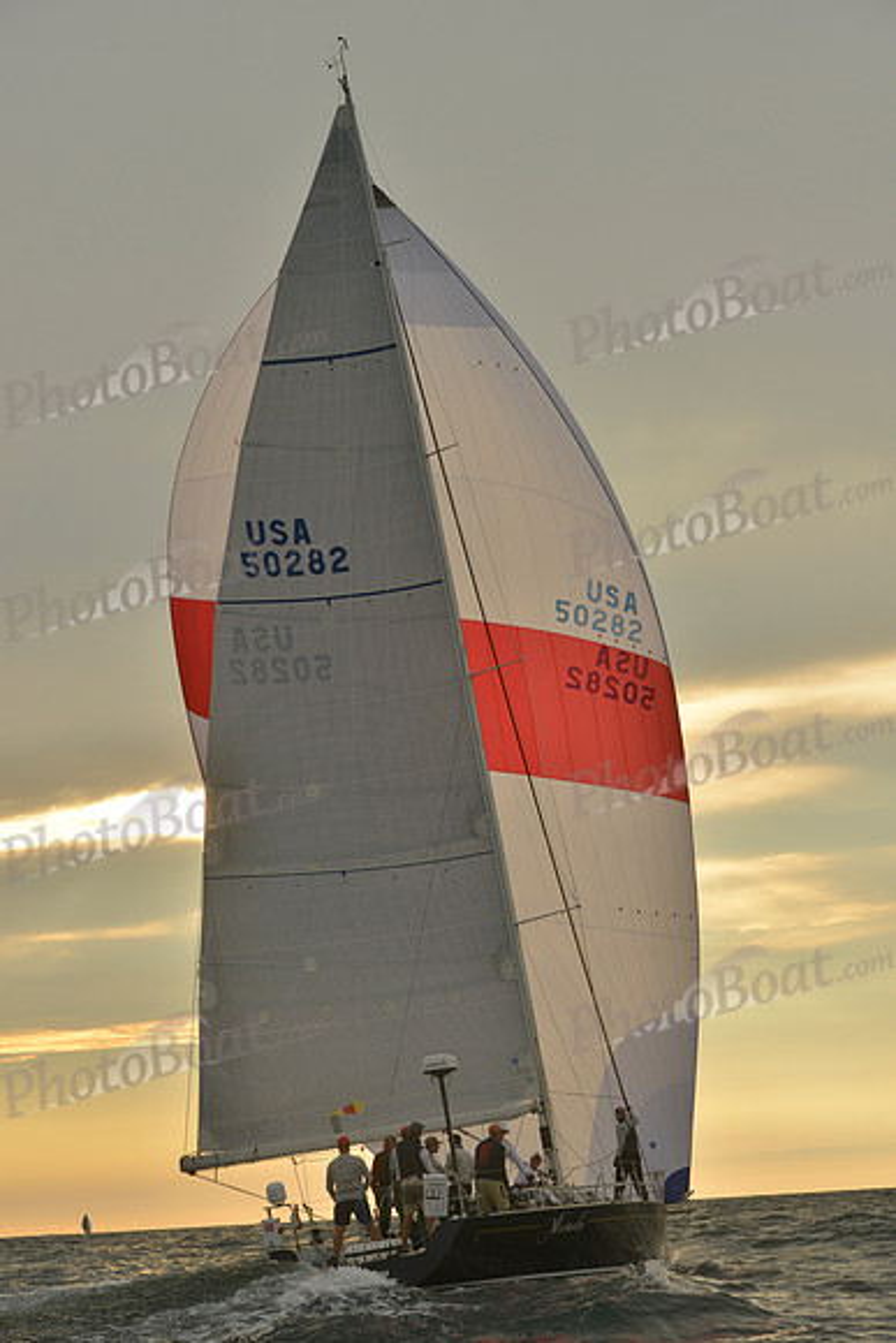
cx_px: 448
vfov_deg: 27.0
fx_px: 2798
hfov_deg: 18.2
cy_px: 672
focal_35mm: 75
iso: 400
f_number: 8
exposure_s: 1/640
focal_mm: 75
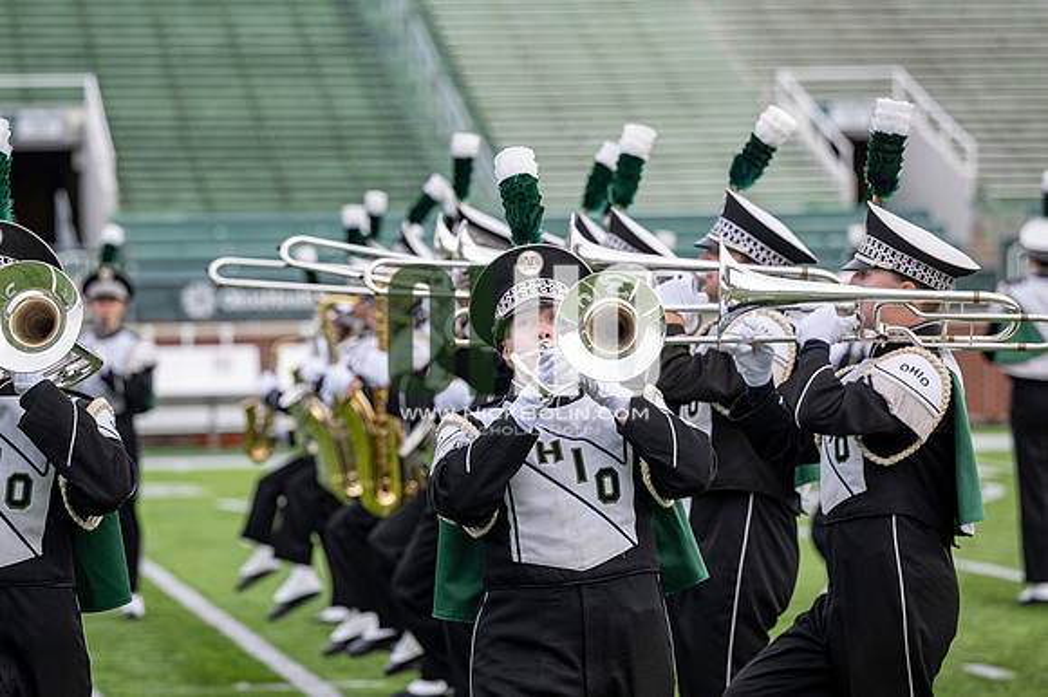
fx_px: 4480
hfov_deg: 13.3
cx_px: 524
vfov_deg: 8.9
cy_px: 348
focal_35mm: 154
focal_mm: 103
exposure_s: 1/500
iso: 250
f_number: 2.8
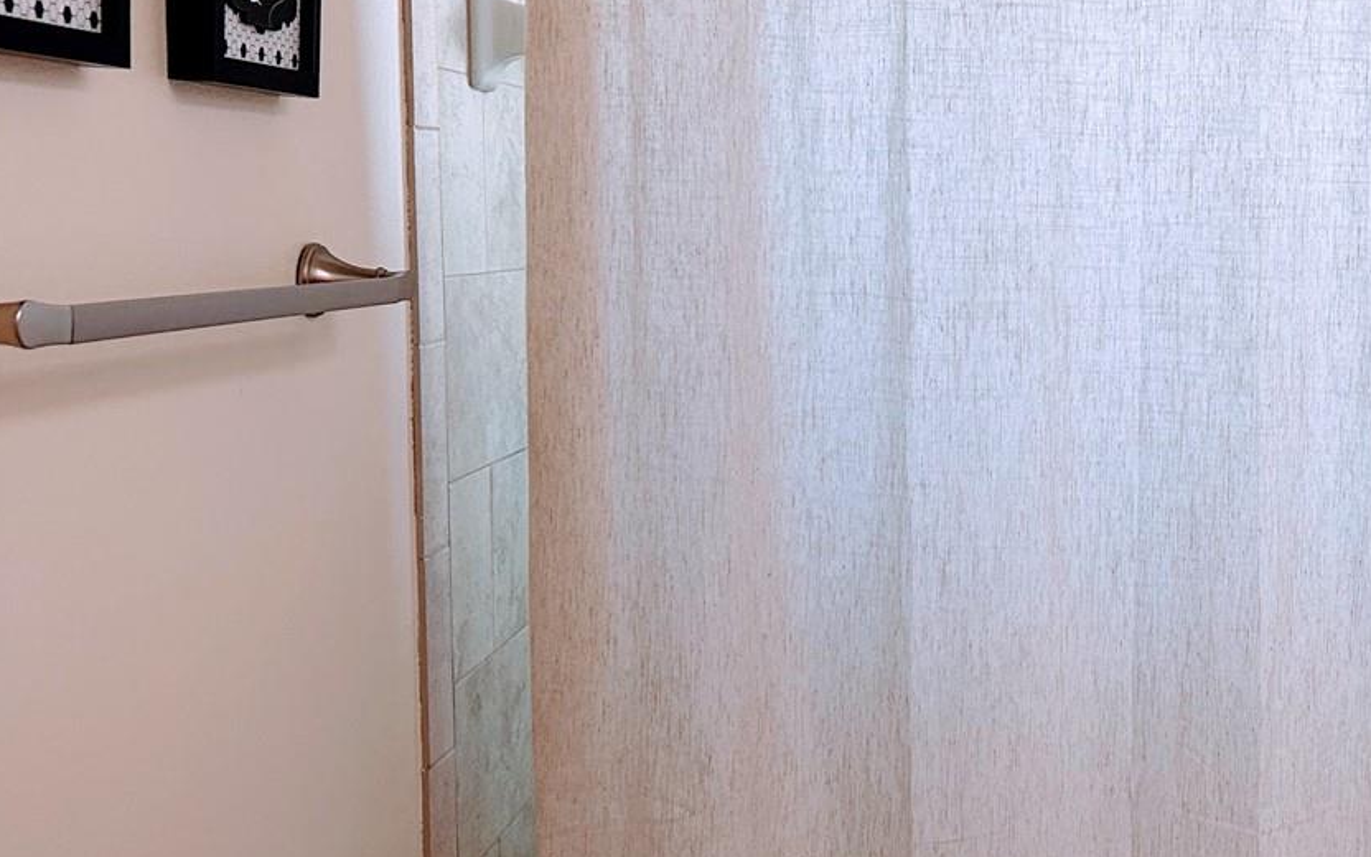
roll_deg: +0.0
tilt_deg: -4.6
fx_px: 1980
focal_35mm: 53
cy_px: 389
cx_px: 1099
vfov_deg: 24.4
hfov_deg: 36.8
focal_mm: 5.7
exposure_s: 1/60
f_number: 1.5
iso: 125
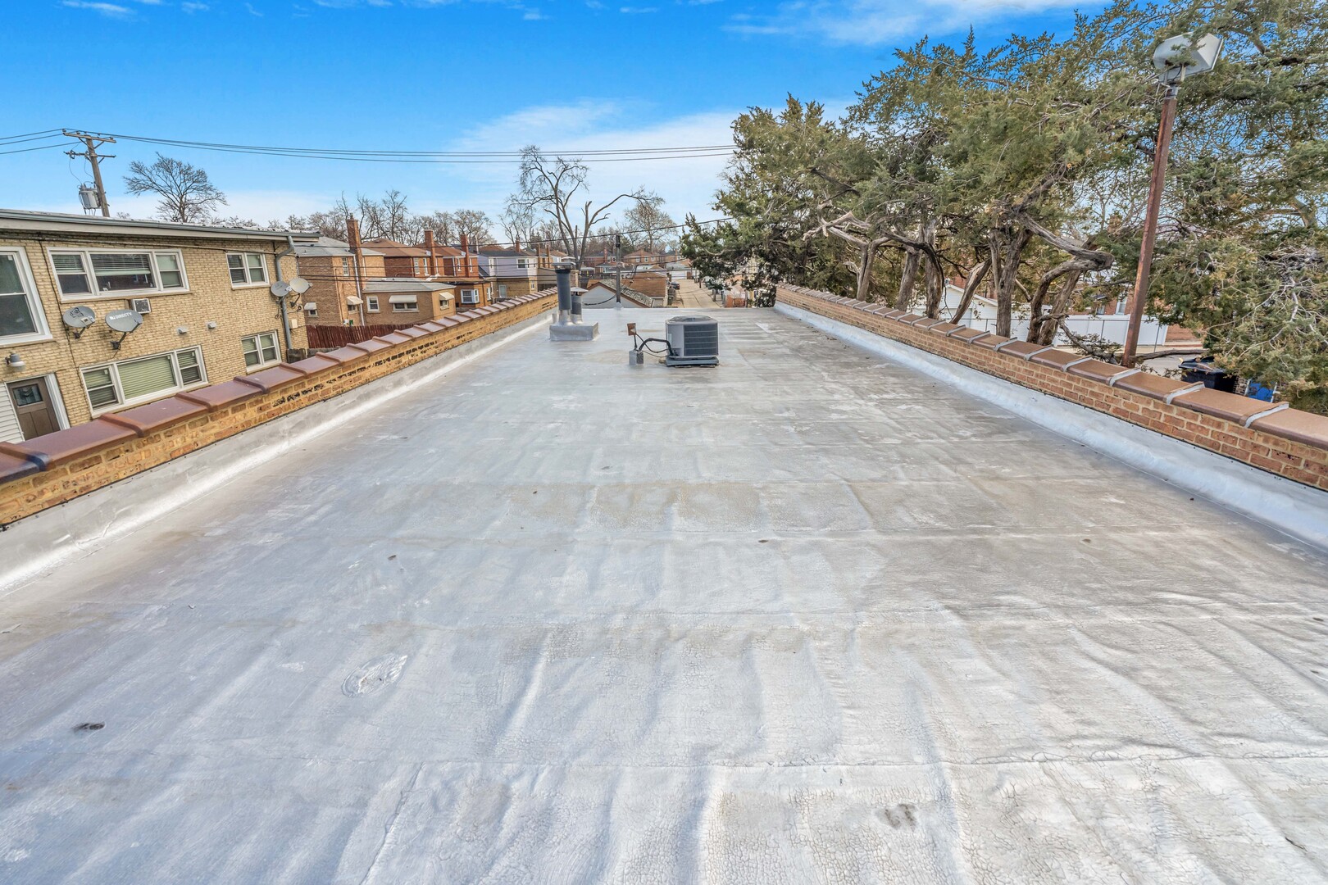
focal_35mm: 16
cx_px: 664
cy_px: 442
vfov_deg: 73.7
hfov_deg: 96.7
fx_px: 590
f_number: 9
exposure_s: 1/1000
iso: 1600
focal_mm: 16
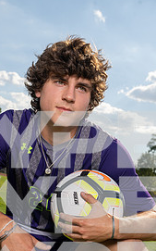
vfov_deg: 32.5
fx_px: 416
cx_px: 44
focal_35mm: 61
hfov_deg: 21.1
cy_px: 206
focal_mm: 36
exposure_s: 1/640
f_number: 8
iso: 250
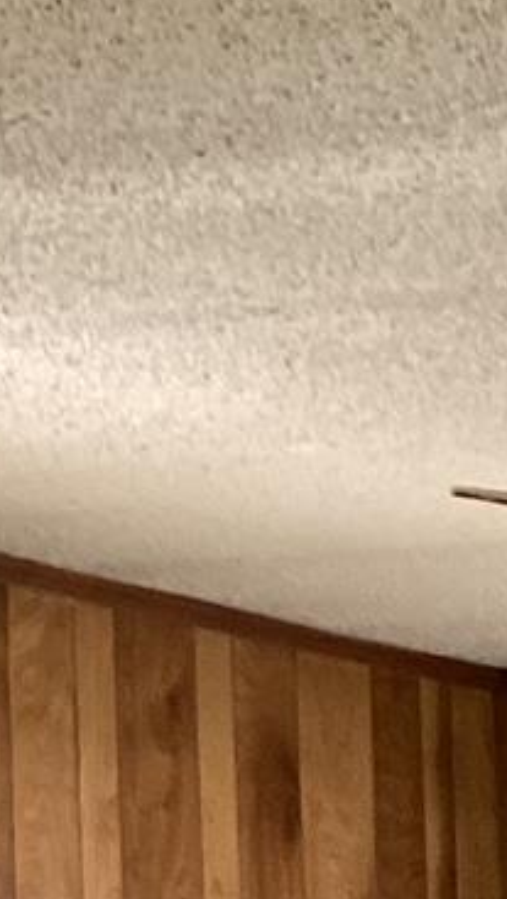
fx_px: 3578
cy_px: 1264
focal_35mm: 150
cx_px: 1494
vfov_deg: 13.6
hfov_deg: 7.2
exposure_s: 1/60
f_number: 2.4
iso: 160
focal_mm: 3.3
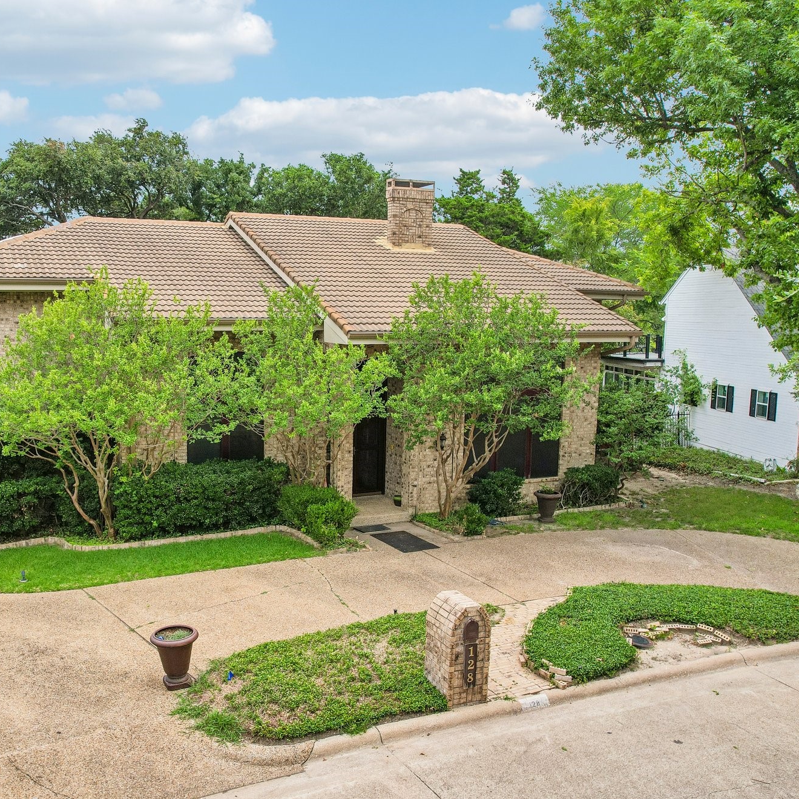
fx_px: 757
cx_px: 272
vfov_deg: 55.6
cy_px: 403
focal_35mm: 29
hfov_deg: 54.6
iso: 100
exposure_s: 1/1600
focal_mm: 8.4
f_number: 2.8
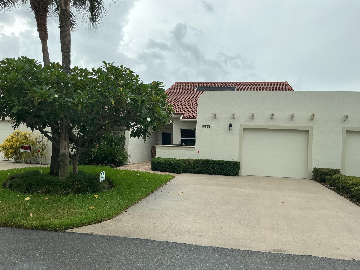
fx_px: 302
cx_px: 180
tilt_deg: +1.9
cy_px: 135
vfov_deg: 48.2
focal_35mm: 29
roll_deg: -2.3
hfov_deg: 61.7
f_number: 1.8
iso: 25
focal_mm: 3
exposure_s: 1/482
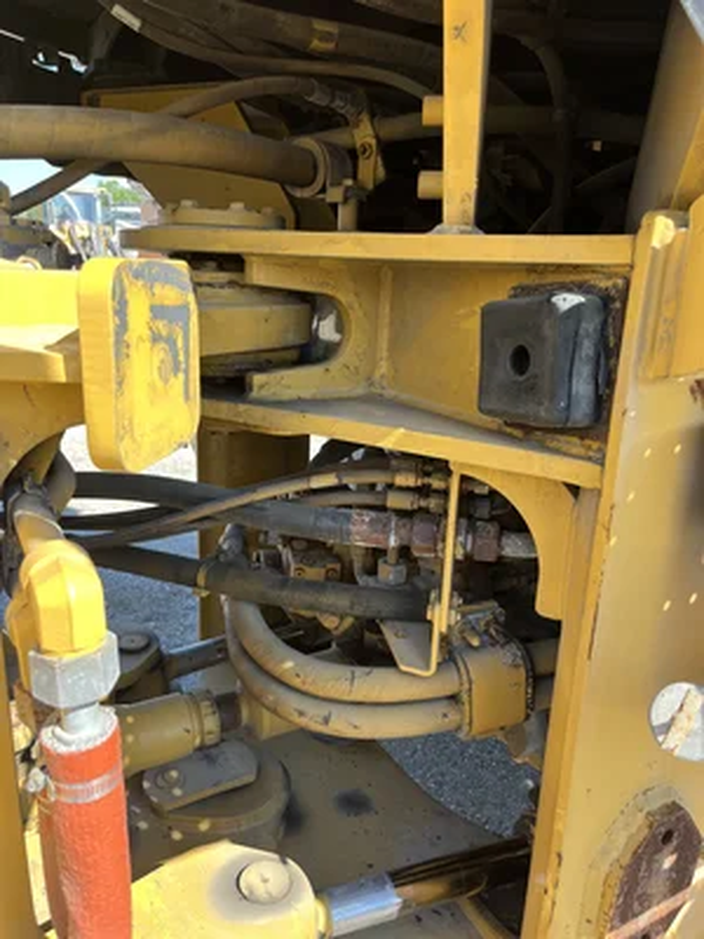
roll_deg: +0.9
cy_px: 470
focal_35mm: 26
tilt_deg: -16.7
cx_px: 352
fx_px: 705
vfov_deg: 67.3
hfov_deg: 53.1
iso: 50
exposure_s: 1/317
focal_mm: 5.1
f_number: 1.6
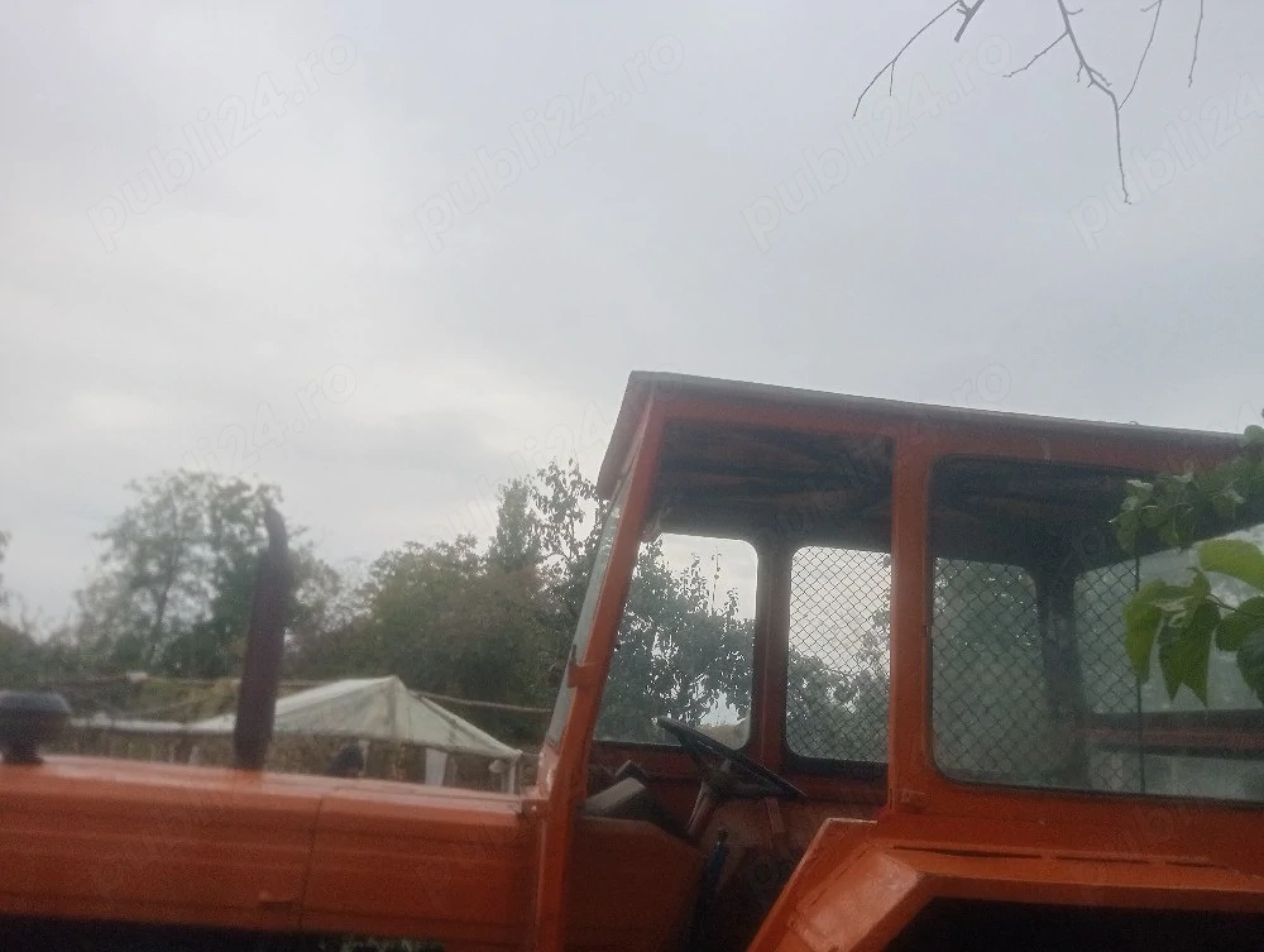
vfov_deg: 49.9
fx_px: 1024
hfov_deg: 63.4
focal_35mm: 28
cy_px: 476
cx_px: 632
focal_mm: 3.98
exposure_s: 1/270
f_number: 1.8
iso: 100
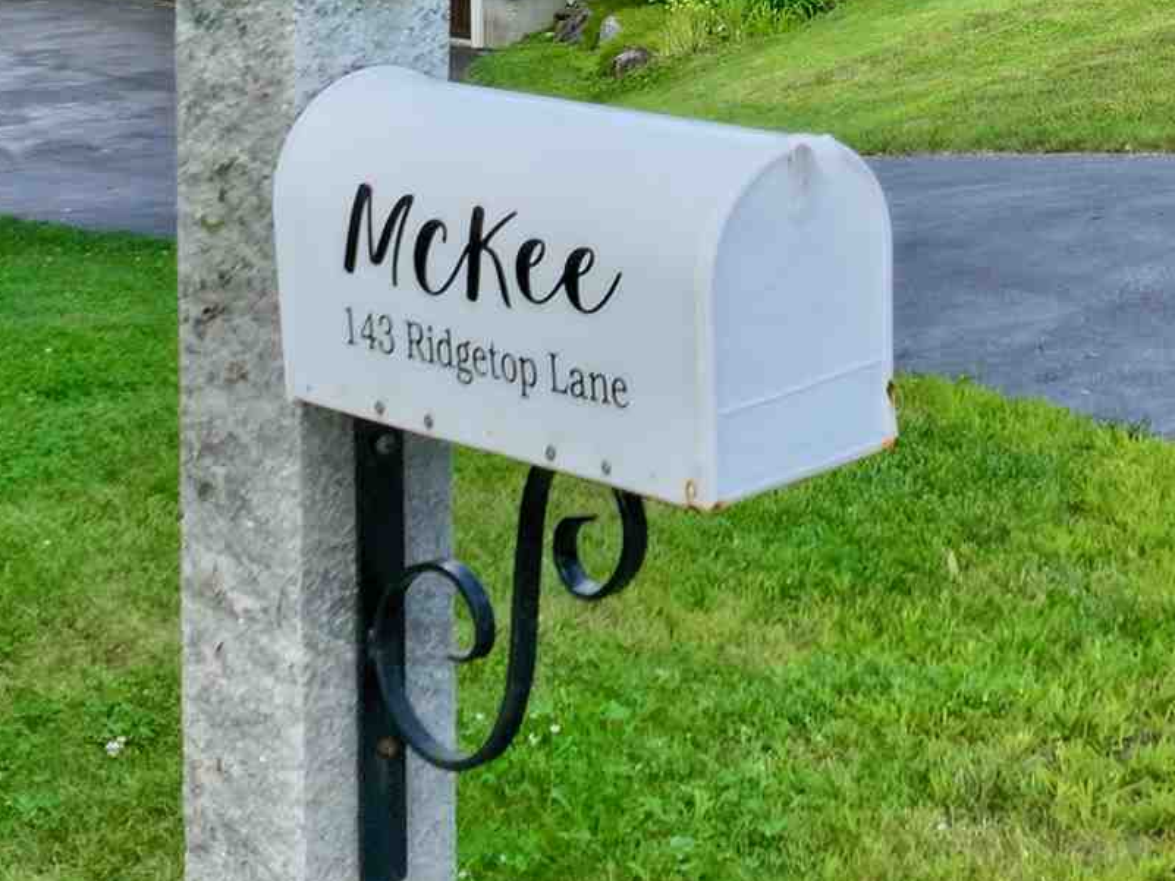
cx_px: 952
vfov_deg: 15.4
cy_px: -204
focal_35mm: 92
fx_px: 3123
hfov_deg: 21.0
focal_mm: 12.29
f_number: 5
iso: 100
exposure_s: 1/120
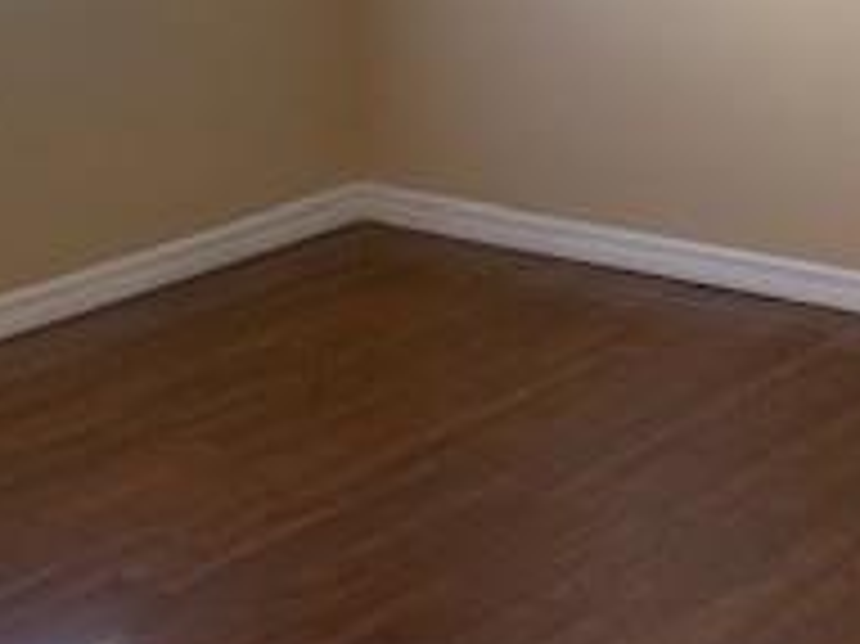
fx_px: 2160
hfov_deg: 21.2
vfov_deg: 16.2
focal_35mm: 87
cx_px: 986
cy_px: -158
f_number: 1.8
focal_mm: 4.25
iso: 80
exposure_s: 1/60
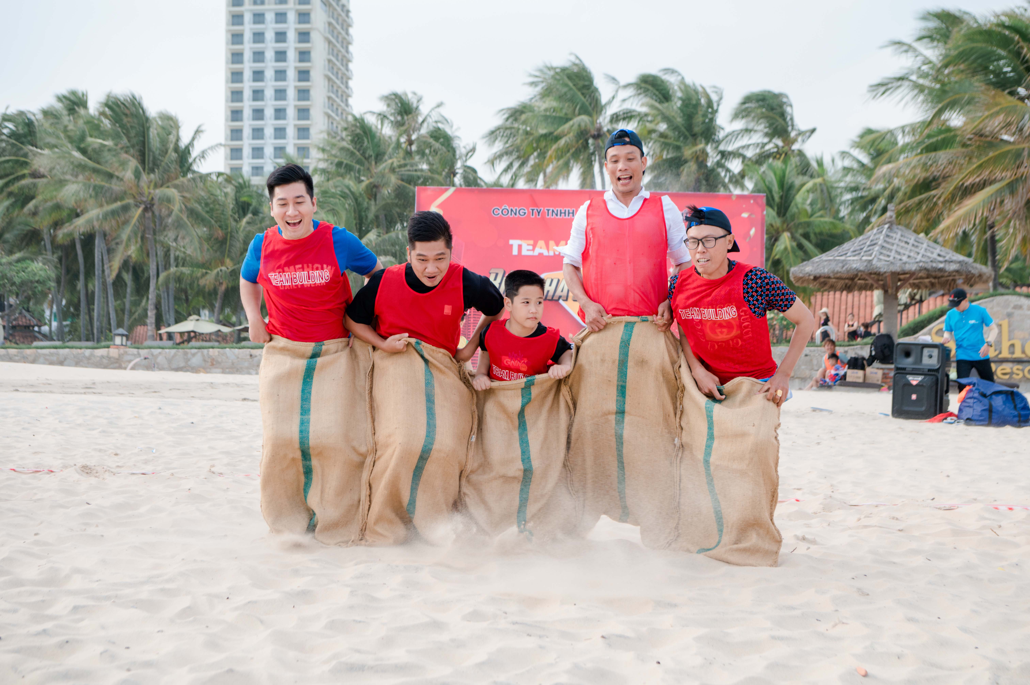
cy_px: 342
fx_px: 1487
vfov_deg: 26.0
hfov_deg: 38.2
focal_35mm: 52
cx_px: 515
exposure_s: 1/500
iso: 400
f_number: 6.3
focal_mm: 52
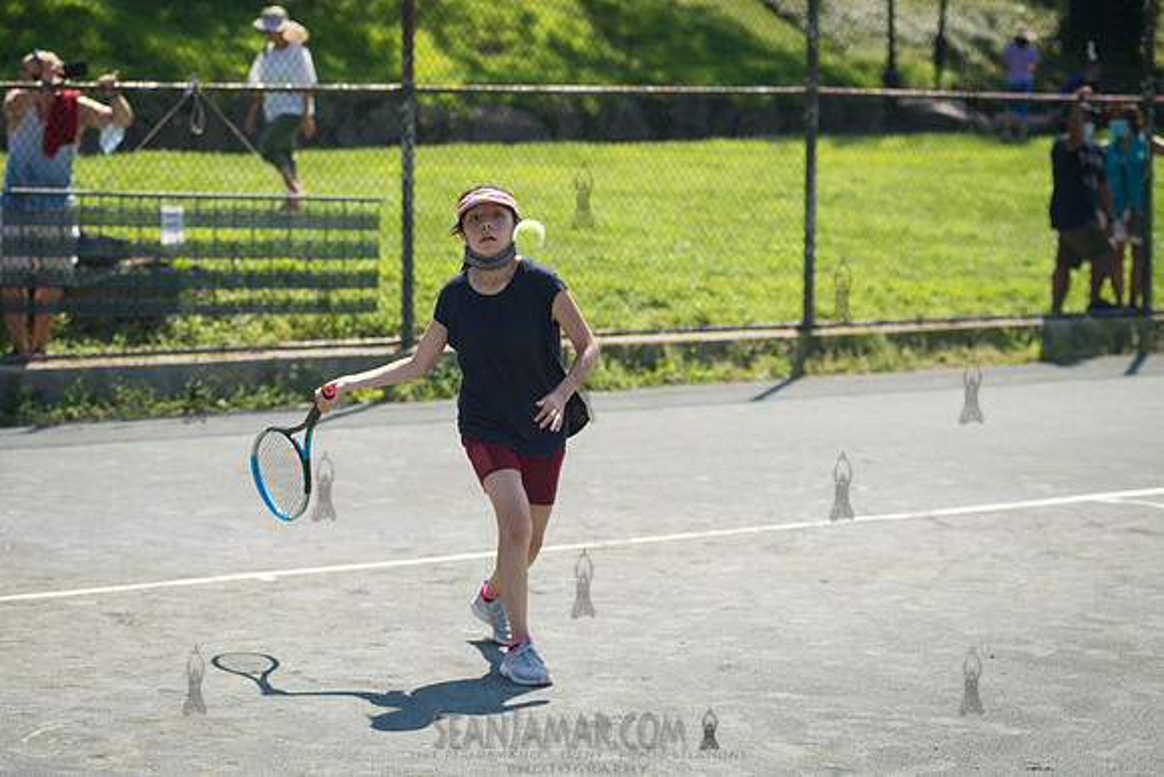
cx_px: 530
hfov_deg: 20.2
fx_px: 3271
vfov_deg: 13.5
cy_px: 349
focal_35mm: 101
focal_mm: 86
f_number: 4.5
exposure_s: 1/640
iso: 125
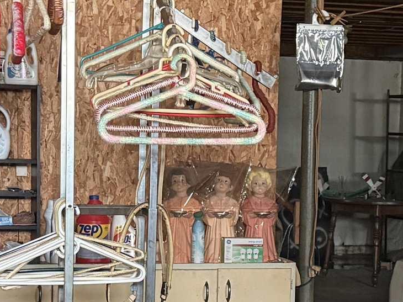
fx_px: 1175
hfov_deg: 19.4
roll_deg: -1.8
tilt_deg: -7.1
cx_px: 258
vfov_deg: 14.5
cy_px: 264
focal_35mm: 101
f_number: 1.78
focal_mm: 6.76
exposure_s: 1/36
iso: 1000
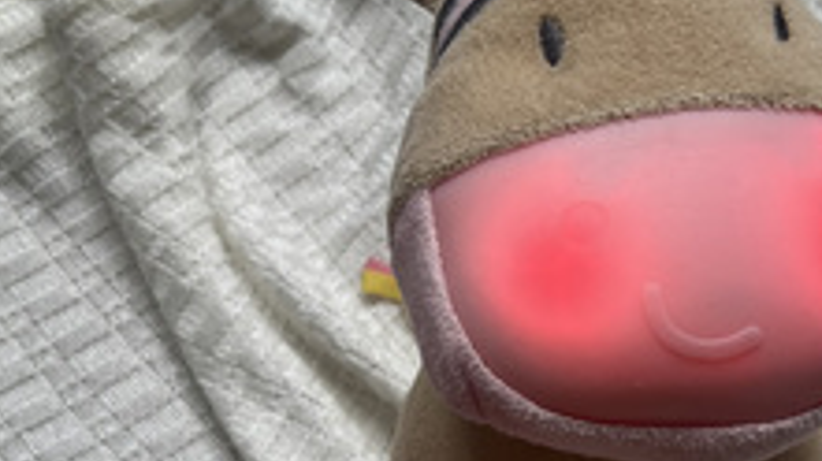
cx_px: 623
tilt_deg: -79.0
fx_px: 1394
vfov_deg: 18.4
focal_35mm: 64
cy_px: 424
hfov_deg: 32.2
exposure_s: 1/63
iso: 40
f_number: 1.5
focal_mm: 5.7
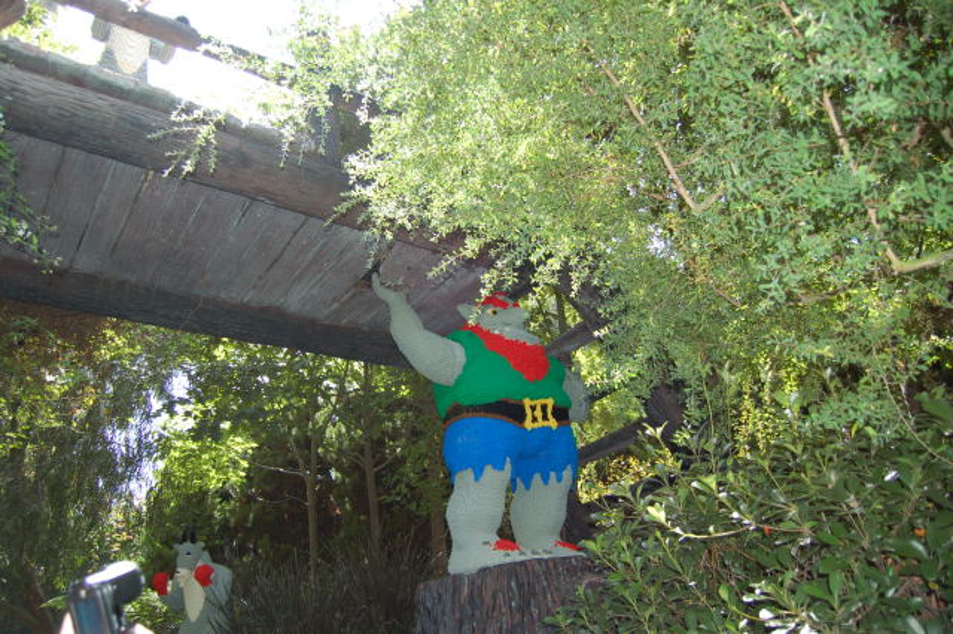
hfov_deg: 67.4
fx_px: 714
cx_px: 476
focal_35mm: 27
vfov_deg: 47.9
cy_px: 317
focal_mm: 18
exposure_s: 1/320
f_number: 3.5
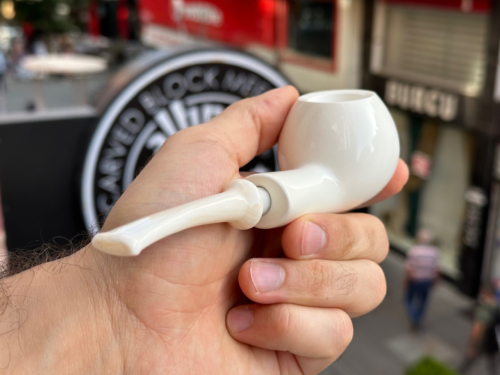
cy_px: 188
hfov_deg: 39.7
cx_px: 250
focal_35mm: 48
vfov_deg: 30.3
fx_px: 693
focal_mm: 6.86
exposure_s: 1/767
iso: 64
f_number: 1.78
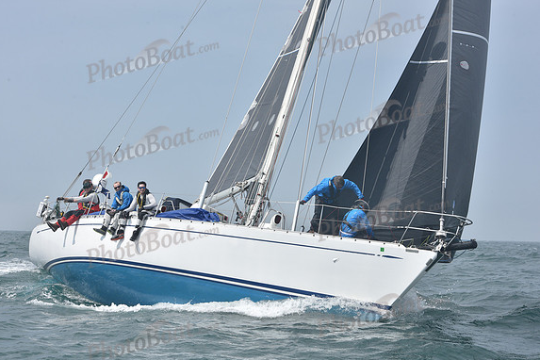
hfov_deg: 24.5
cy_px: 181
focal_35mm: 83
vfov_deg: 16.5
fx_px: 1245
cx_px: 269
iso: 320
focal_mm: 82
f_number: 13
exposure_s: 1/800
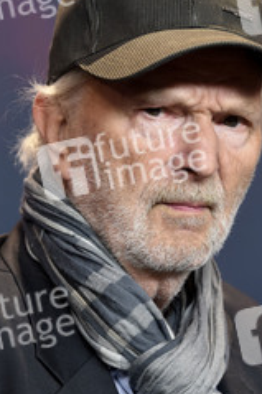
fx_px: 4262
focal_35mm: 390
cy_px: 244
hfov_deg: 3.5
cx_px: 170
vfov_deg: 5.3
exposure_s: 1/200
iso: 640
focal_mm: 155
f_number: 3.2
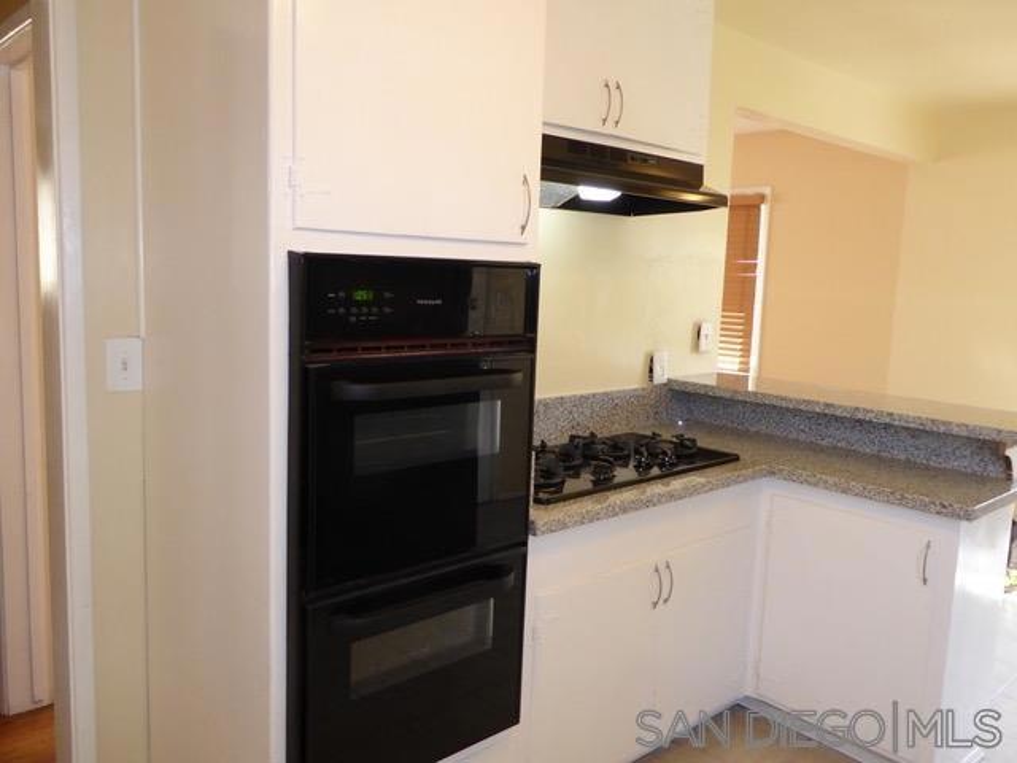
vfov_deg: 48.2
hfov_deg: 61.7
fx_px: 852
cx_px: 508
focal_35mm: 29
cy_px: 382
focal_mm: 5
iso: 500
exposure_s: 1/60
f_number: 3.5
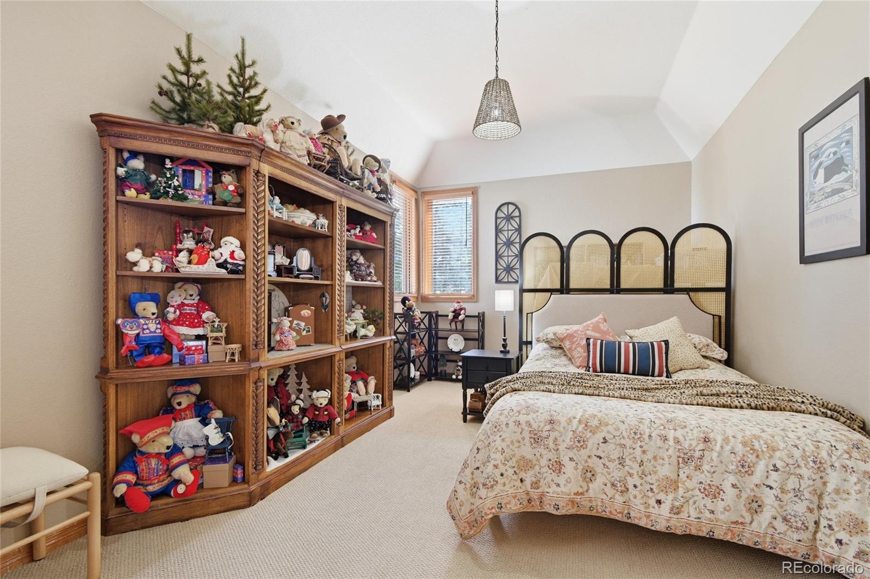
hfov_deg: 100.4
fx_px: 362
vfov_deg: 77.3
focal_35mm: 15
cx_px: 435
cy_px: 290
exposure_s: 1/200
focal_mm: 10
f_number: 8
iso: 400
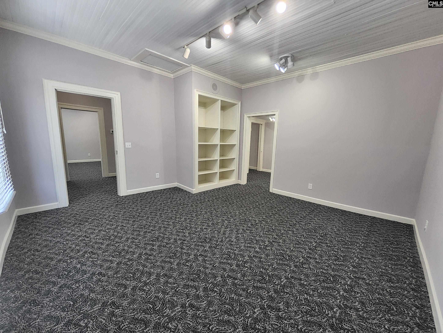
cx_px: 222
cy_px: 166
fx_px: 166
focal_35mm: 13
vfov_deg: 90.0
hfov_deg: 106.1
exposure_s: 1/60
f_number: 2.2
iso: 100
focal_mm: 1.13
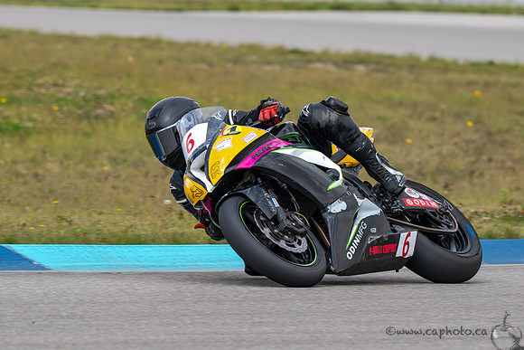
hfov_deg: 4.2
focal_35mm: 490
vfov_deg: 2.8
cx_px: 262
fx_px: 7134
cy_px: 175
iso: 640
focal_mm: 490
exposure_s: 1/800
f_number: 11
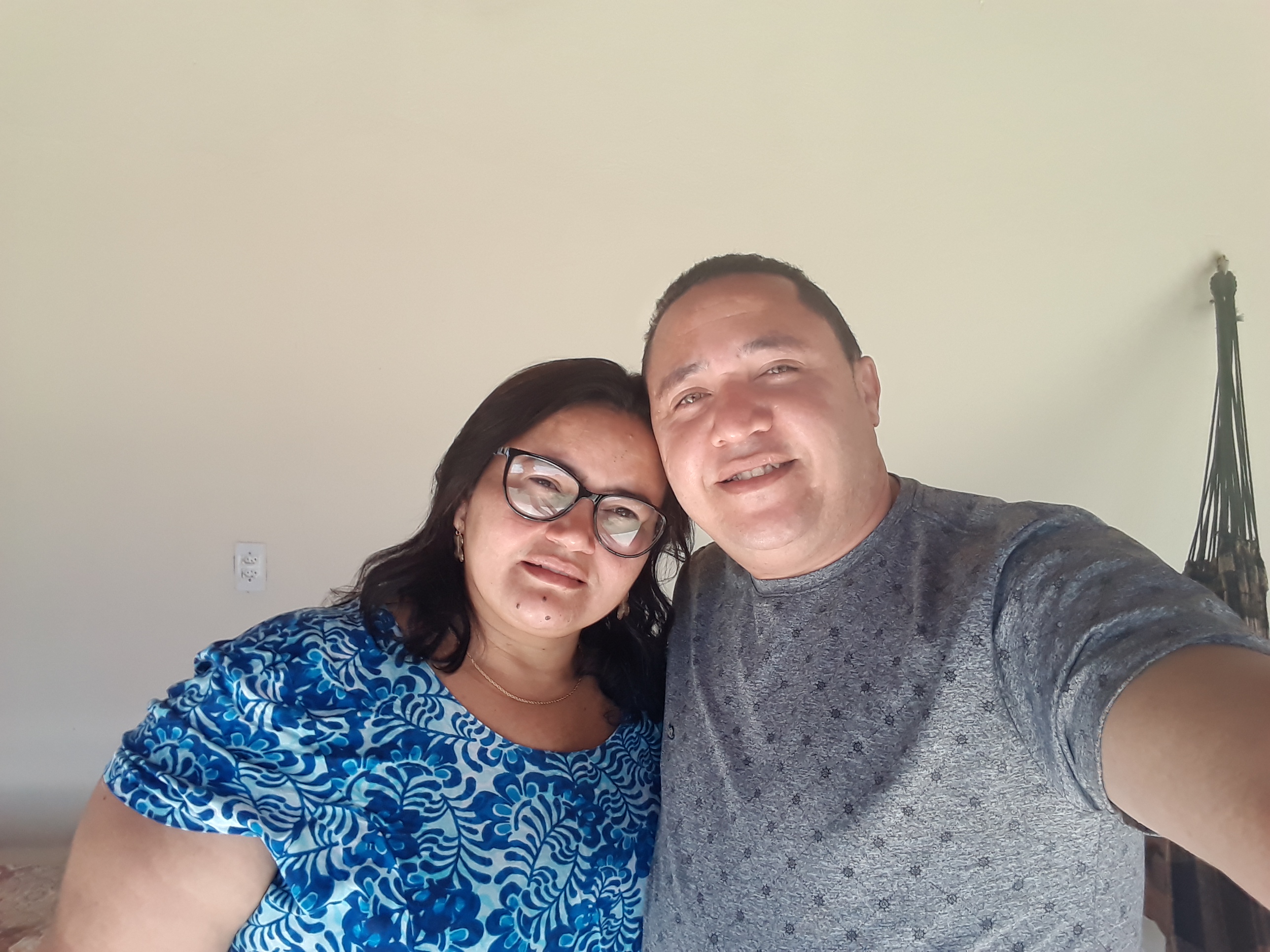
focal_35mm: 23
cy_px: 476
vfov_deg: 58.9
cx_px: 635
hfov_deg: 73.9
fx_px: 844
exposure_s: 1/179
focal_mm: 1.95
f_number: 2.2
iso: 40
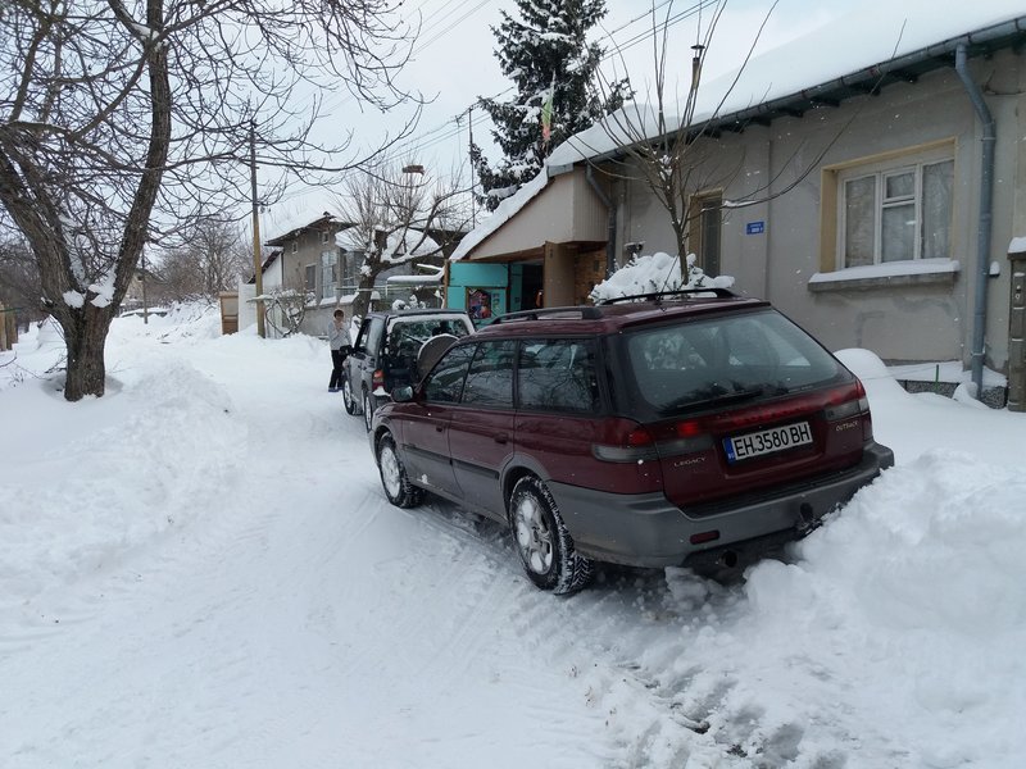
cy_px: 384
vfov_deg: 49.7
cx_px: 513
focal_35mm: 28
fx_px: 830
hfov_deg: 63.4
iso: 64
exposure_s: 1/1873
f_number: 1.9
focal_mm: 3.7
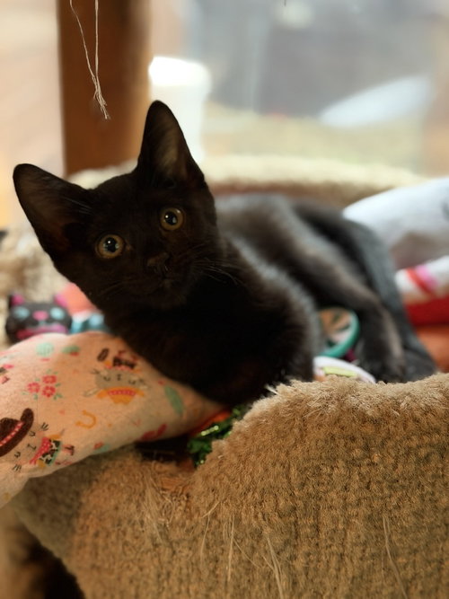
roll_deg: -3.7
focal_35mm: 48
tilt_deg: -24.9
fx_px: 830
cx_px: 224
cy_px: 300
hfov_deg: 30.3
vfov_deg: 39.7
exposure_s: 1/40
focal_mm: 6.76
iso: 320
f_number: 1.78
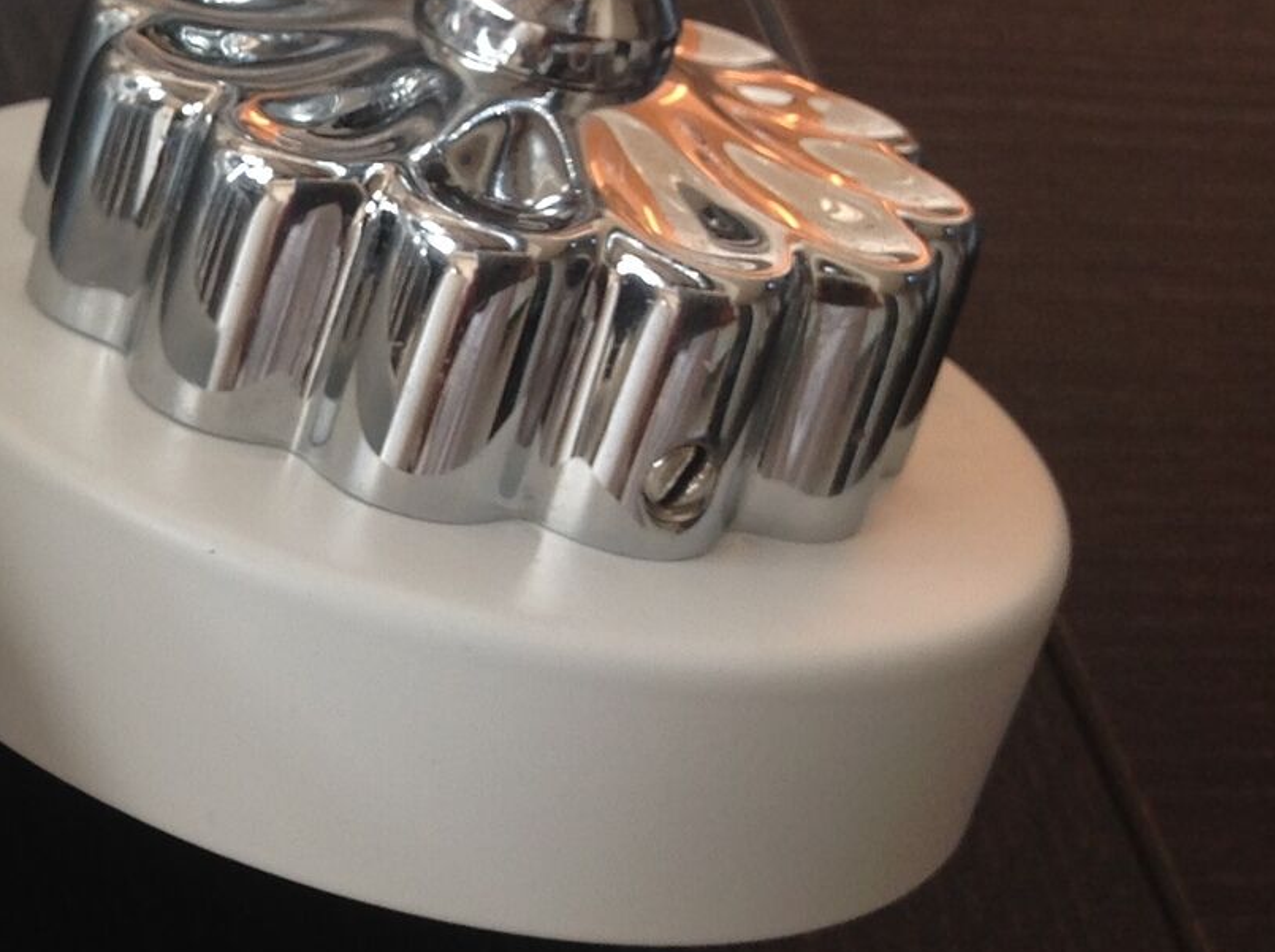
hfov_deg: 20.9
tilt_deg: -51.3
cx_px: -295
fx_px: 3199
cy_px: 383
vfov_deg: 16.9
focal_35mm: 87
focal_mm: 4.28
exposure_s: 1/60
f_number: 2.4
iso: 50
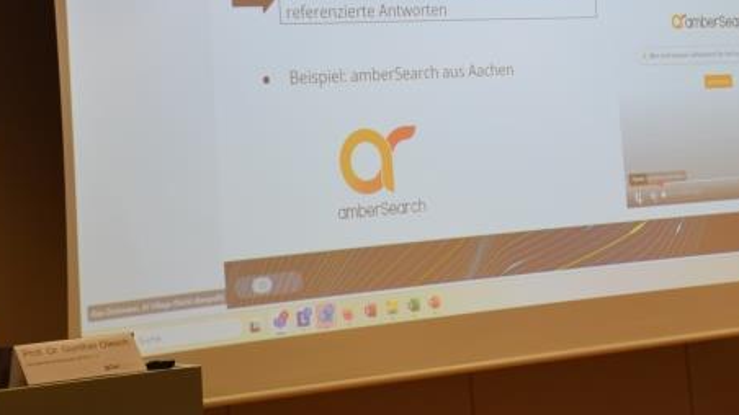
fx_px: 2233
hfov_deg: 18.8
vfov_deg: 10.5
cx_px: 397
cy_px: -4
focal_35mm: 114
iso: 560
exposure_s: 1/60
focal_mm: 32
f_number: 4
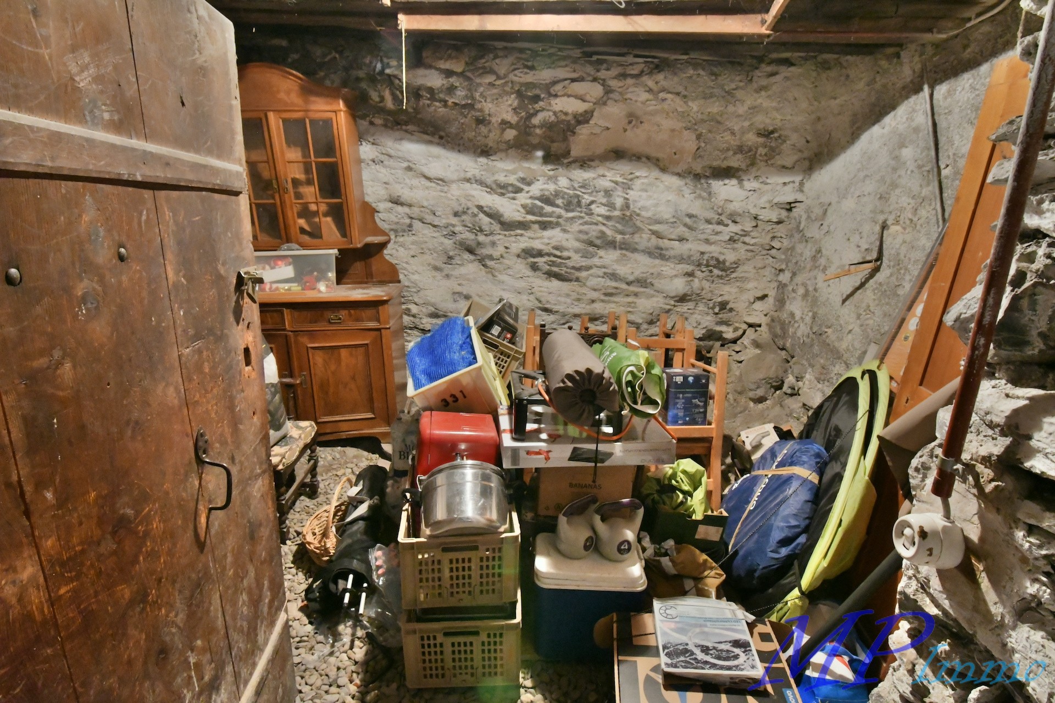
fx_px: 498
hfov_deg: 93.3
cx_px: 528
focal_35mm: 17
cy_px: 352
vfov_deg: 70.4
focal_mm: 11.5
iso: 20000
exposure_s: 1/20
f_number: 13
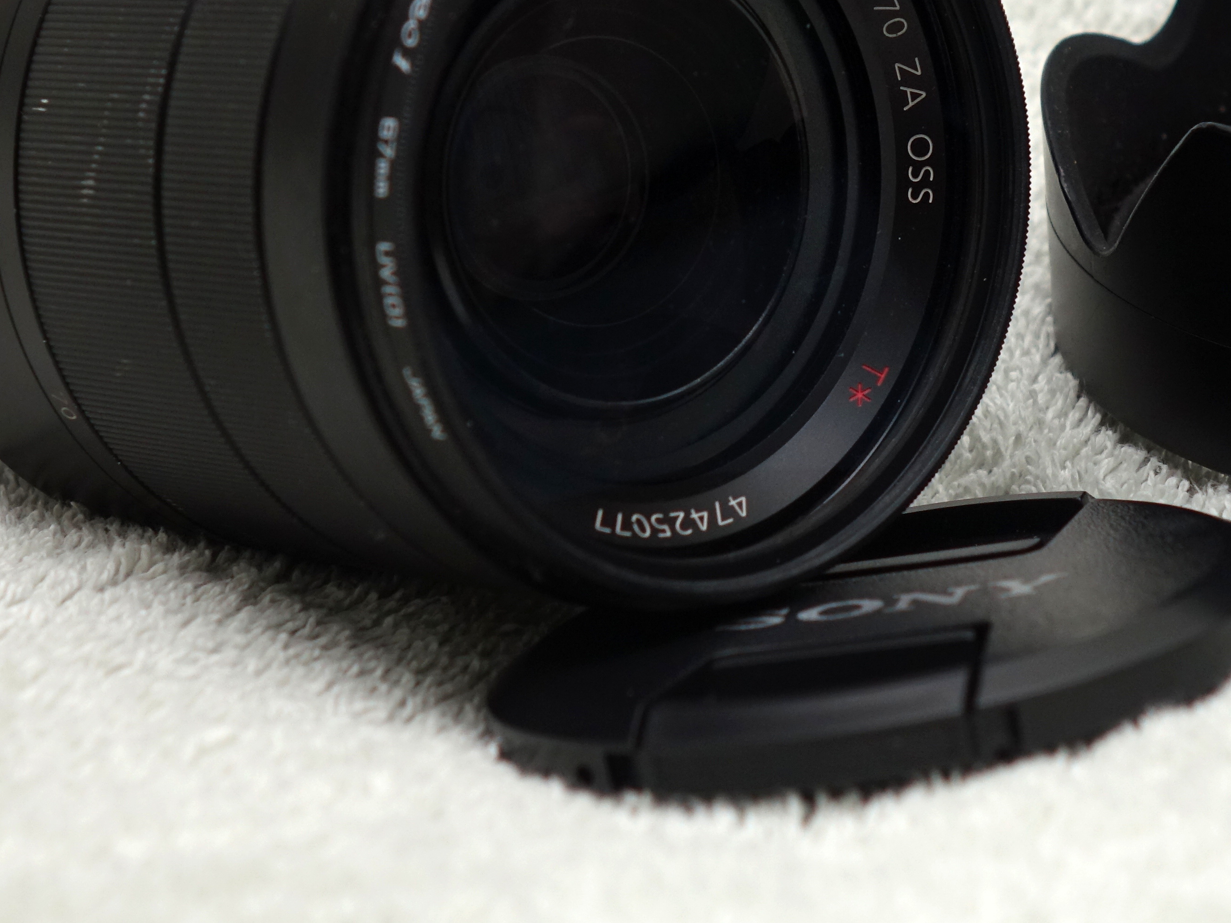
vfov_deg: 10.6
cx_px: 866
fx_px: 4943
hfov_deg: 14.2
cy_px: 225
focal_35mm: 139
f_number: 3.5
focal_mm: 25.71
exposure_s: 1/60
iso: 200
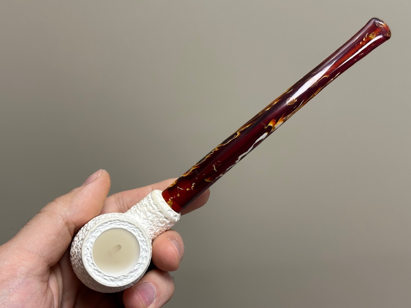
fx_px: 570
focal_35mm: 48
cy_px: 154
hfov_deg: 39.7
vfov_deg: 30.3
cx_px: 206
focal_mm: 6.86
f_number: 1.78
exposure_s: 1/93
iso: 80
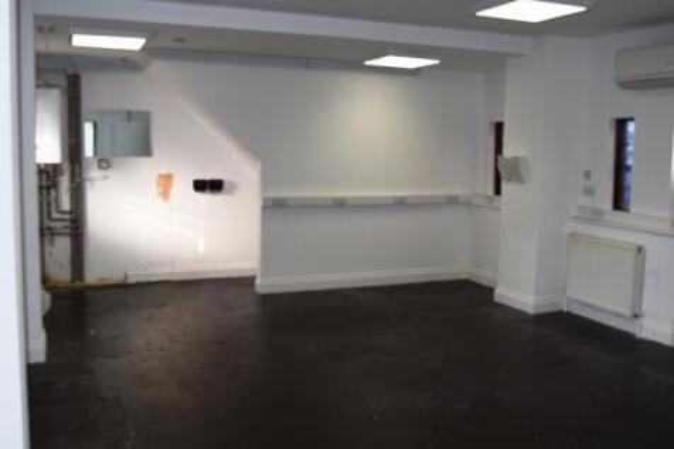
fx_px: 674
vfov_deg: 36.8
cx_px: 337
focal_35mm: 36
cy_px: 224
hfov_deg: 53.1
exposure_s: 1/125
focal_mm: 24
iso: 360
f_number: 5.6
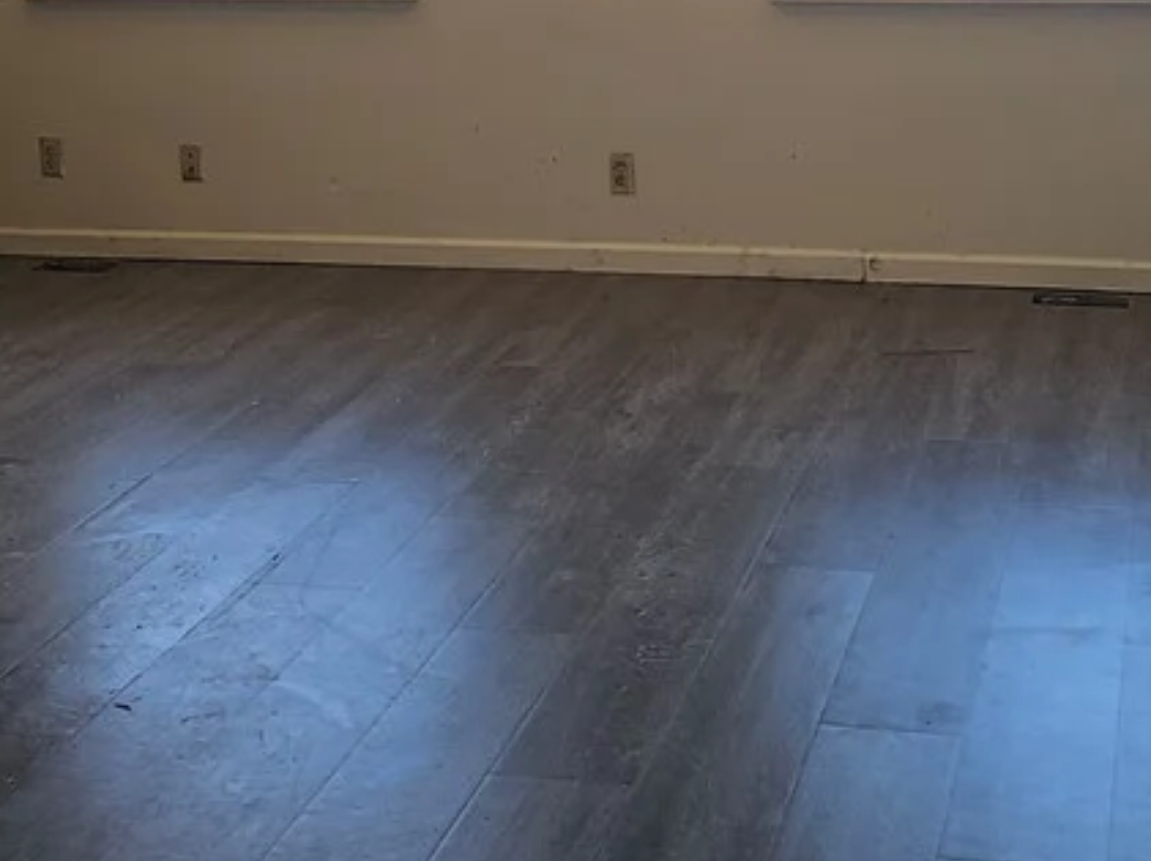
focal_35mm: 56
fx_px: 1860
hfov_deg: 33.9
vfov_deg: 25.1
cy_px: 52
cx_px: 809
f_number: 1.7
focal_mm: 6.3
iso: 12
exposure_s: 1/60
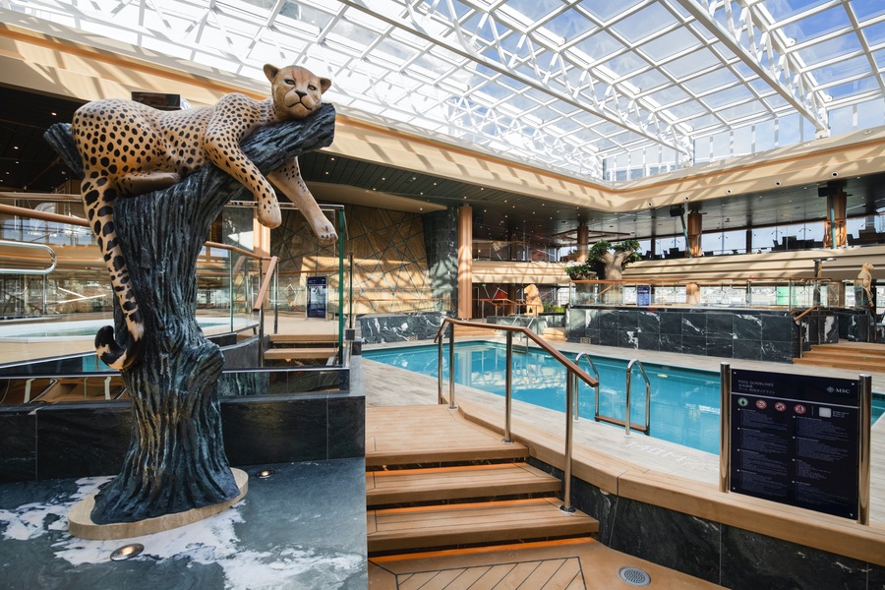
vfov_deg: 70.4
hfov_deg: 93.3
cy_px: 295
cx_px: 442
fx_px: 418
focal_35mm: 17
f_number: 8
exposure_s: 1/80
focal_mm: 17
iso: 400
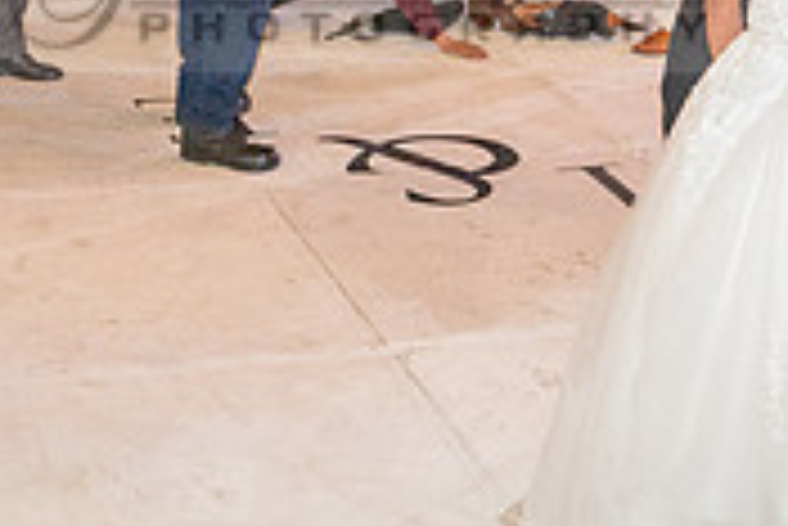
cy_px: -34
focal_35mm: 93
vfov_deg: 14.4
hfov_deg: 21.9
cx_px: 365
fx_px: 2037
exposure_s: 1/80
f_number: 5
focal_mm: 28
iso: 2500
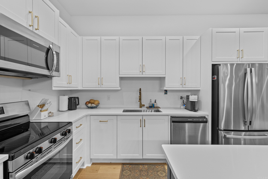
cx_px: 134
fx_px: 112
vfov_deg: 77.3
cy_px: 90
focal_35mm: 15
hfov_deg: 100.4
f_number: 6.4
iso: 400
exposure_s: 1/3
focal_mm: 10
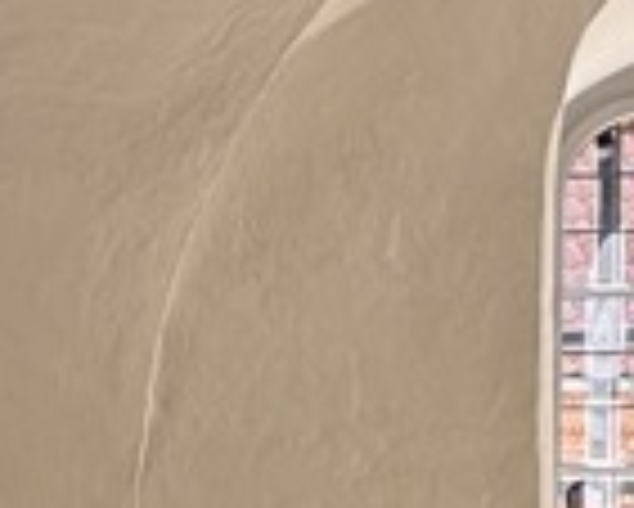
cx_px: -148
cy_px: 647
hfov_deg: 18.6
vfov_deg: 15.2
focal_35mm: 97
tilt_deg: -1.3
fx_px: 1821
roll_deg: -0.8
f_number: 2.2
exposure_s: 1/99
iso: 64
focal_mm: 2.22
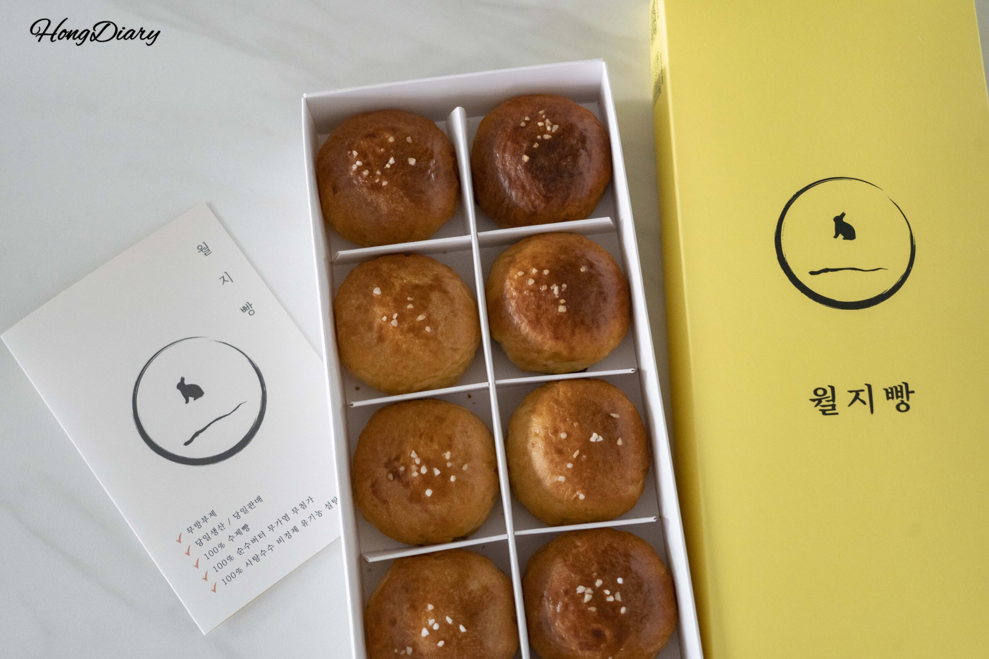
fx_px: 1374
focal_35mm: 50
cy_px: 330
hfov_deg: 39.6
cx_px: 494
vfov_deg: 27.0
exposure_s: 1/160
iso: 5000
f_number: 5.6
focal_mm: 50
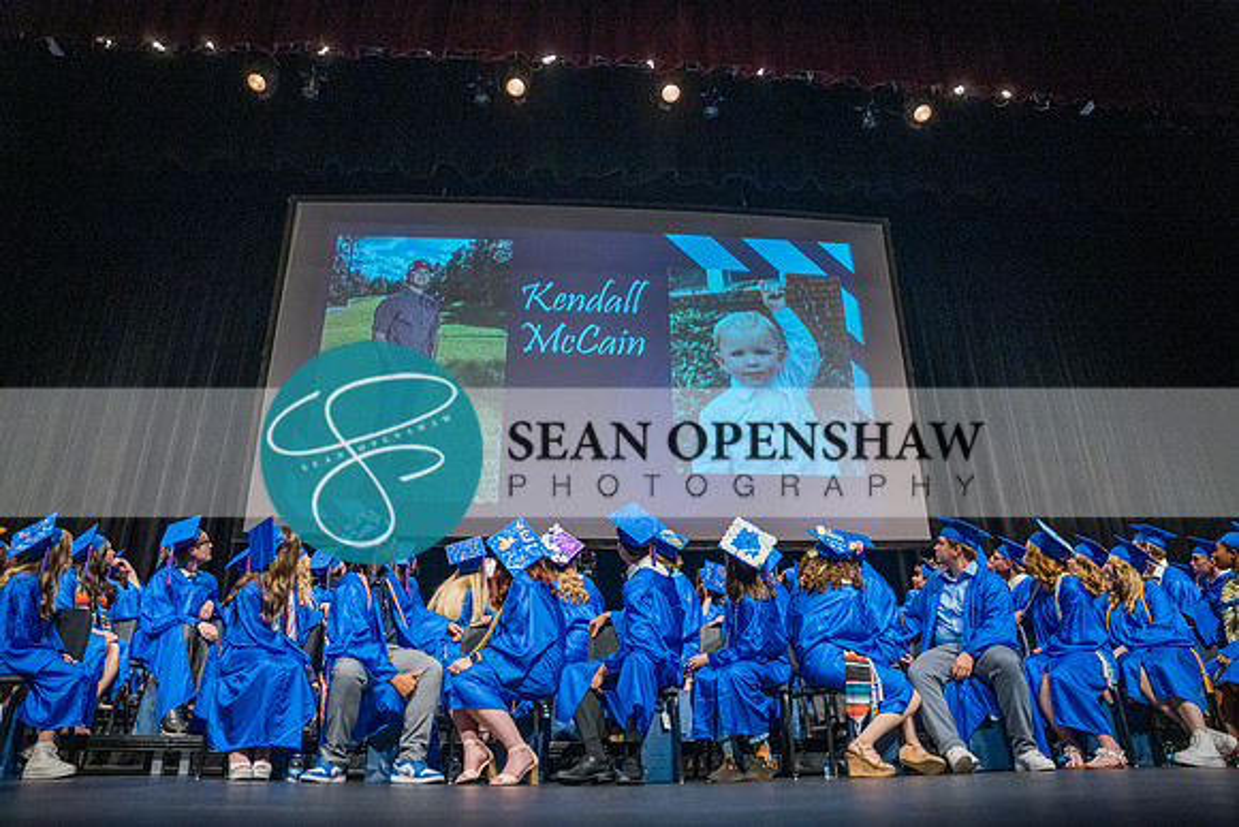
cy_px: 414
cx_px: 620
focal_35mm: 24
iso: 2500
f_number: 2.8
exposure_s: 1/160
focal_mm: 24
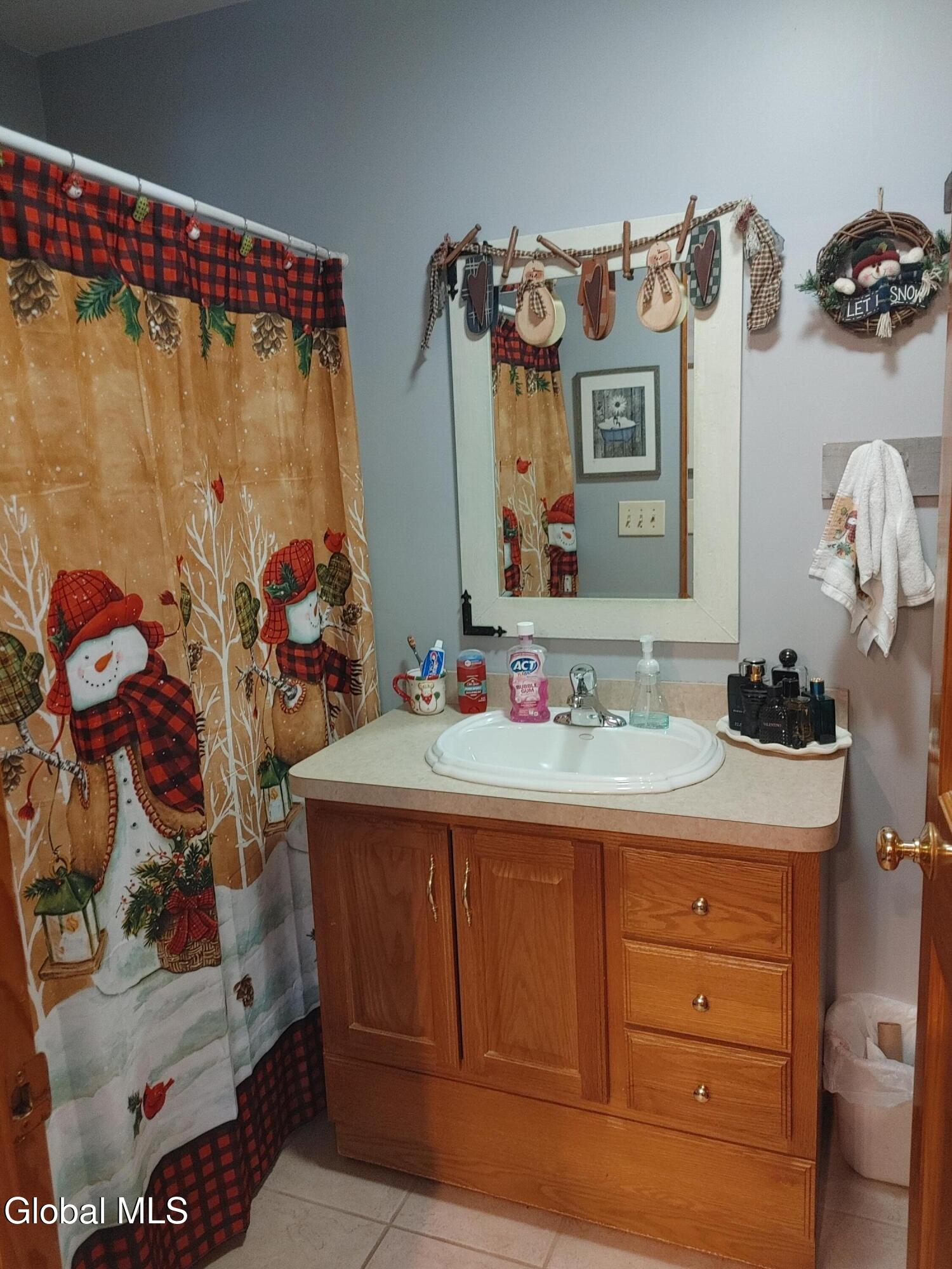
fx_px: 953
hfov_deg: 53.1
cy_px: 634
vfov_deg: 67.3
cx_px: 476
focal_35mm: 26
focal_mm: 4.81
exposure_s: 1/40
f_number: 1.8
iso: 700
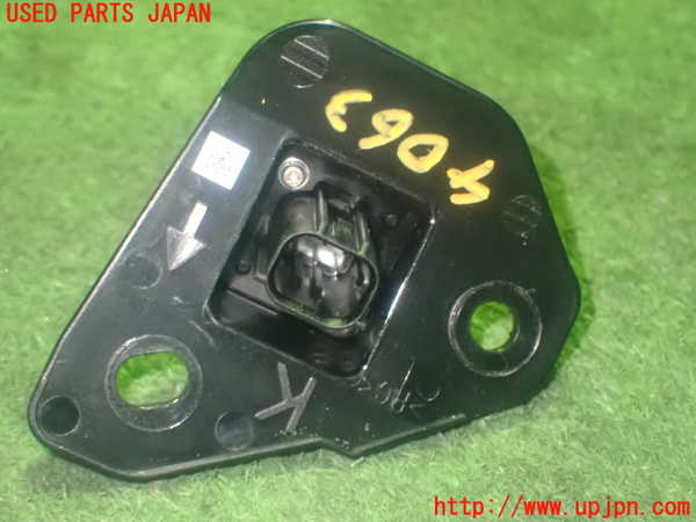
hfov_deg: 25.3
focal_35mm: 77
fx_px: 1548
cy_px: 261
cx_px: 348
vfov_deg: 19.1
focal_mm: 13.65
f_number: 4.1
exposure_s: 1/15
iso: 1600
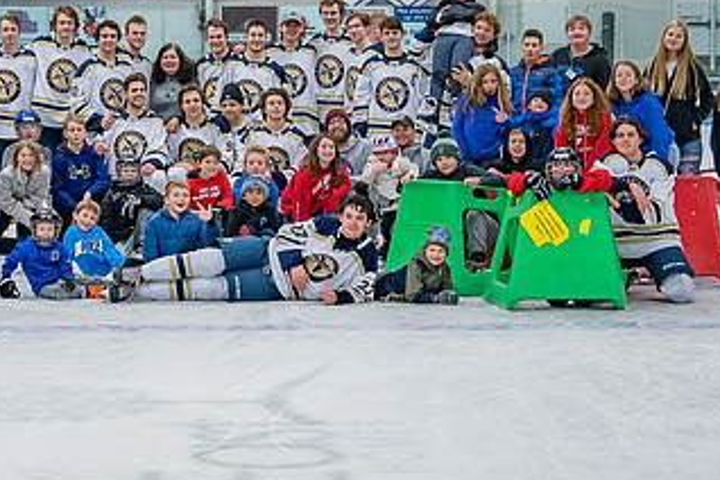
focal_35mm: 120
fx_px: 2400
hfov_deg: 17.0
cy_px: 139
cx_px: 222
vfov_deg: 11.4
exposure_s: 1/320
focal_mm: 34
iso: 800
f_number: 4
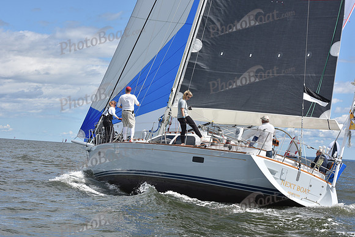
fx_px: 888
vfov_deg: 15.2
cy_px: 118
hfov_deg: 22.6
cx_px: 178
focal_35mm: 90
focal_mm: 90
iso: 250
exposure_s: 1/800
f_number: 10
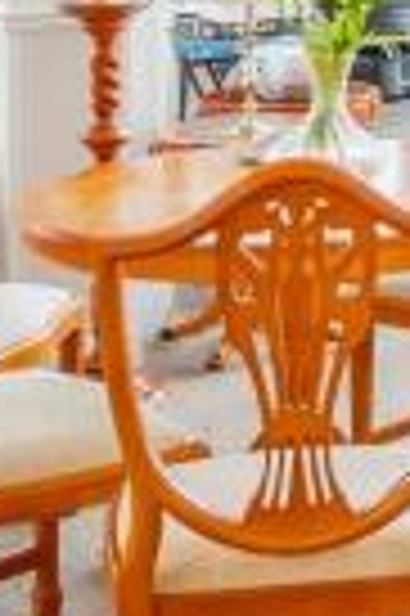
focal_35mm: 112
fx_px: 1918
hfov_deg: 11.4
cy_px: 58
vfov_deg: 18.0
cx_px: 725
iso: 400
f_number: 8
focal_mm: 15
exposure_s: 1/10
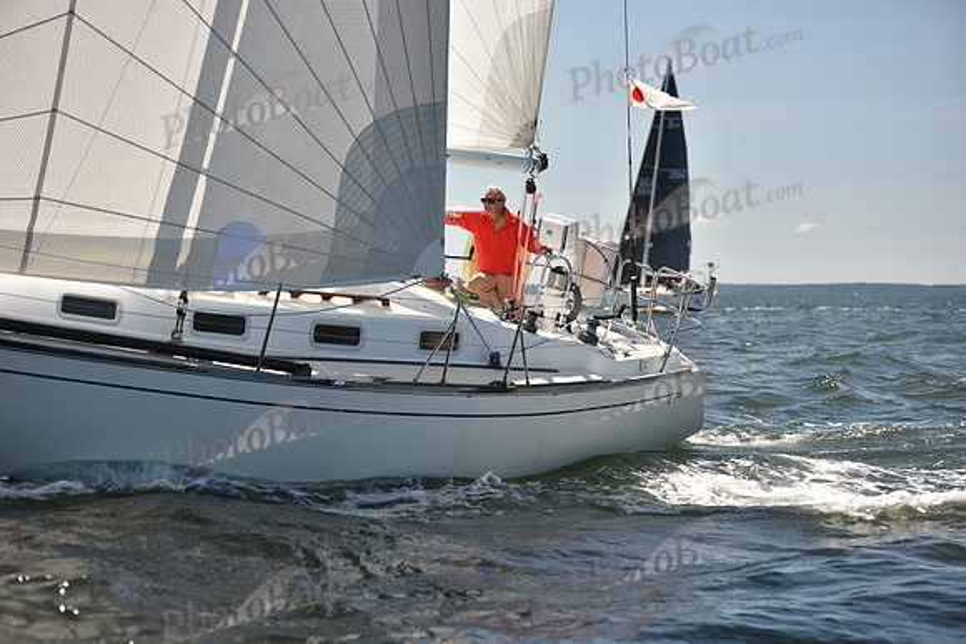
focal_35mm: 90
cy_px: 322
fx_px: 2415
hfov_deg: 22.6
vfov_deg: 15.2
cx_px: 483
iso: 250
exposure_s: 1/1250
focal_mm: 90
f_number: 3.5
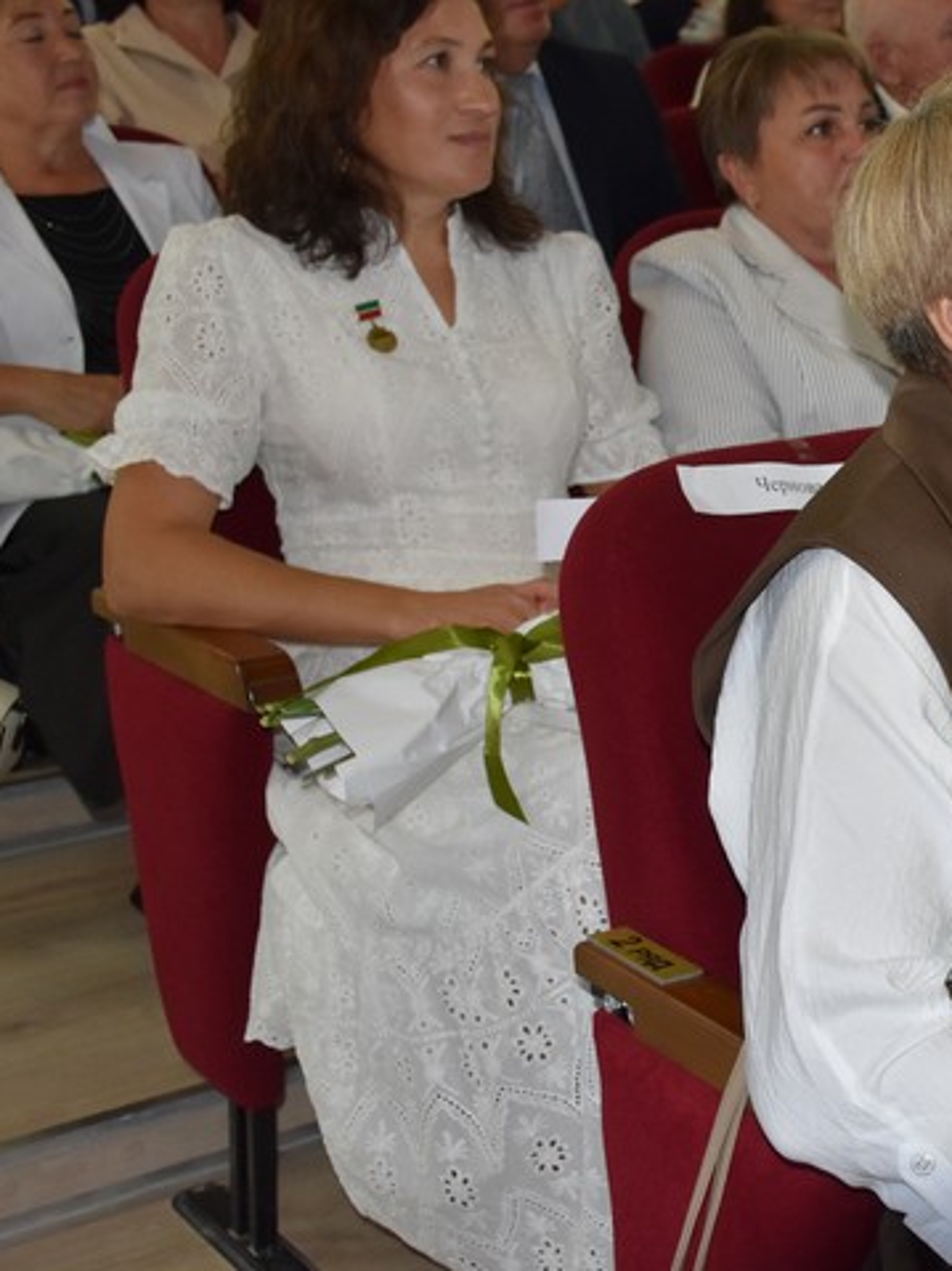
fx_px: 2385
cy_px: 581
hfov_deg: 21.0
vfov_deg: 29.8
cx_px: 1142
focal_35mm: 65
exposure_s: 1/125
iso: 800
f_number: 3.8
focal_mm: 24
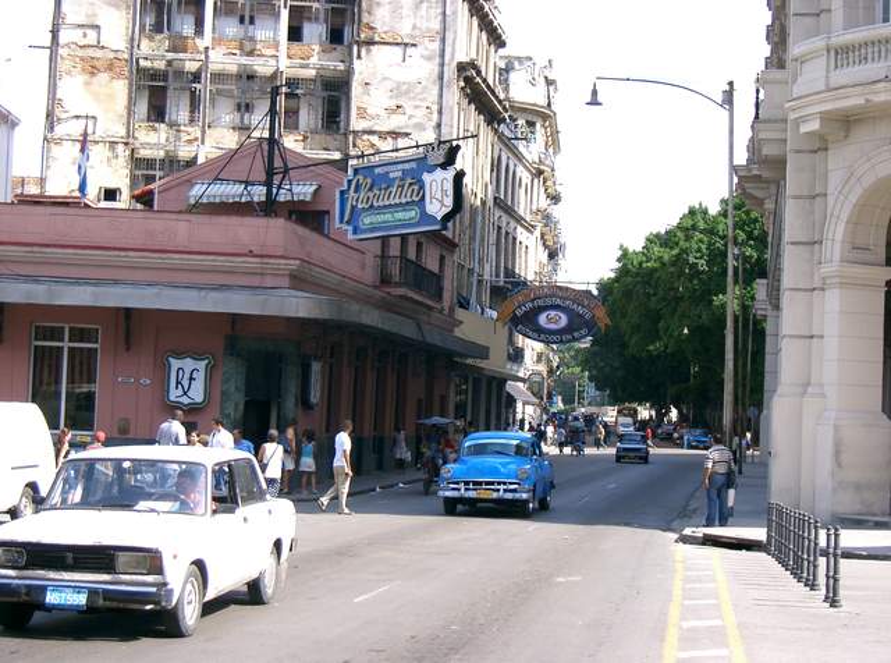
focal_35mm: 55
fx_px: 1411
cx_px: 446
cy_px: 332
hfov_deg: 35.0
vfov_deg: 26.4
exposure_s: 1/500
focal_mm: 11.4
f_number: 3.3
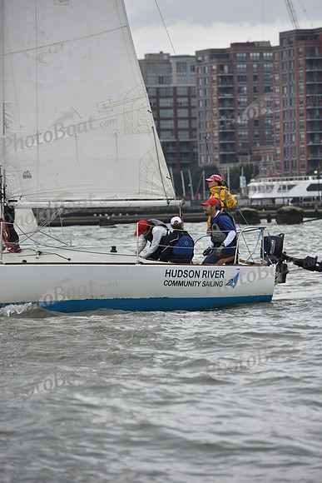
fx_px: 2682
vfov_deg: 10.3
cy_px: 242
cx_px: 161
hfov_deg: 6.9
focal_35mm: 200
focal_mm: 200
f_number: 6.3
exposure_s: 1/800
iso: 400
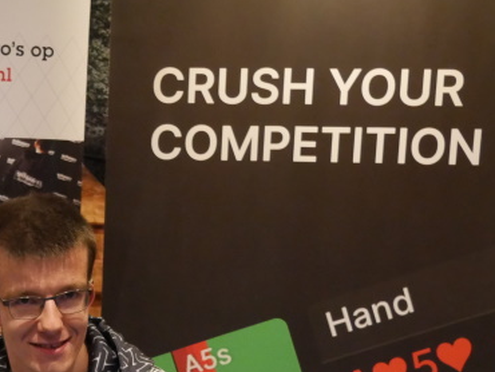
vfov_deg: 19.2
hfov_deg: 25.9
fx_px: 1045
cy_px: 434
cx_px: 64
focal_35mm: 73
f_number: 3.7
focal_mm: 15
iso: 3200
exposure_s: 1/50
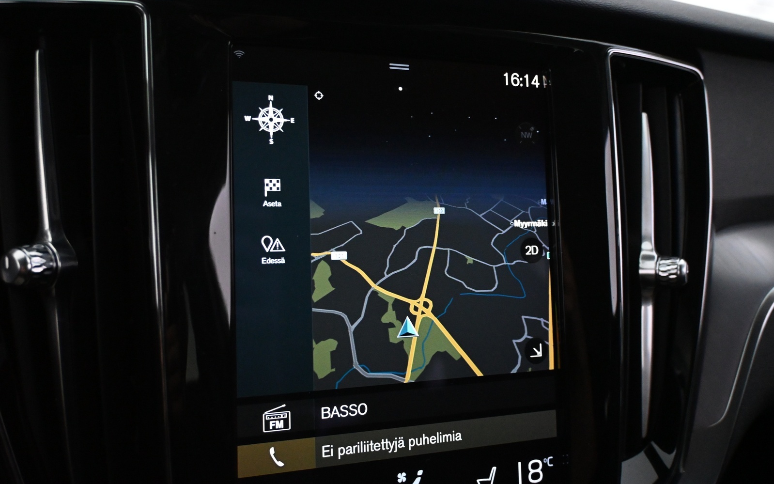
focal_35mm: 31
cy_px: 228
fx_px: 654
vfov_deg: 40.6
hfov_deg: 61.2
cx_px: 385
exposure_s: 1/60
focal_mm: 20
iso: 4000
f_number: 3.8
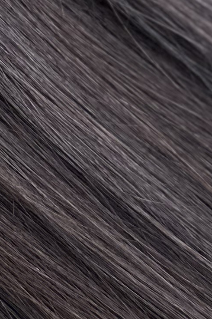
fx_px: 1210
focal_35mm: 137
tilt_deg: -32.4
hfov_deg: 9.8
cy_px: -132
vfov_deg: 14.2
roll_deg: +18.9
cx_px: -88
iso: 125
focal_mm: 6.86
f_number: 1.78
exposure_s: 1/50
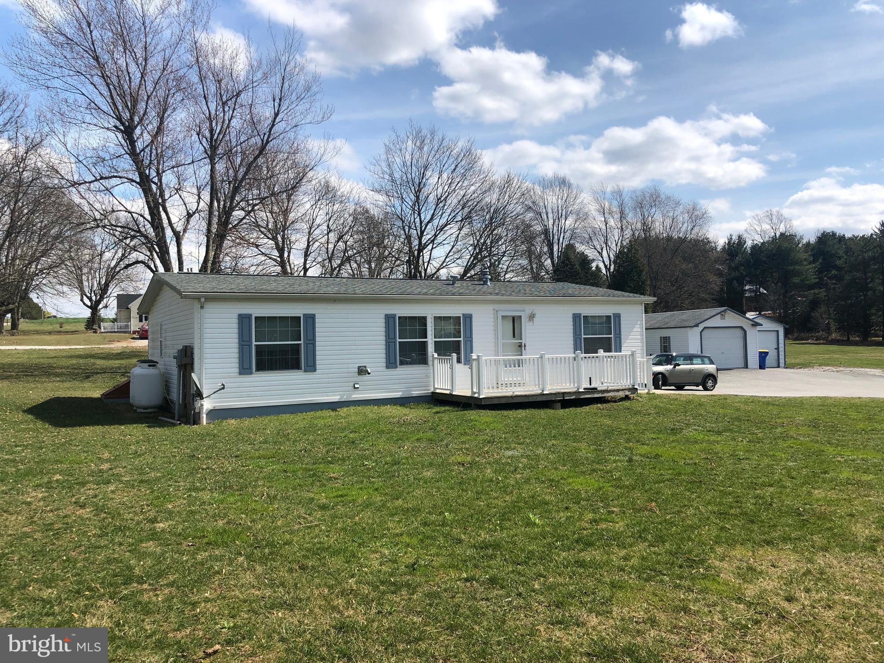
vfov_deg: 49.7
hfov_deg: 63.4
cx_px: 442
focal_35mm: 28
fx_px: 715
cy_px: 332
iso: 20
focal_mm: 4
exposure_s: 1/2404
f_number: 1.8
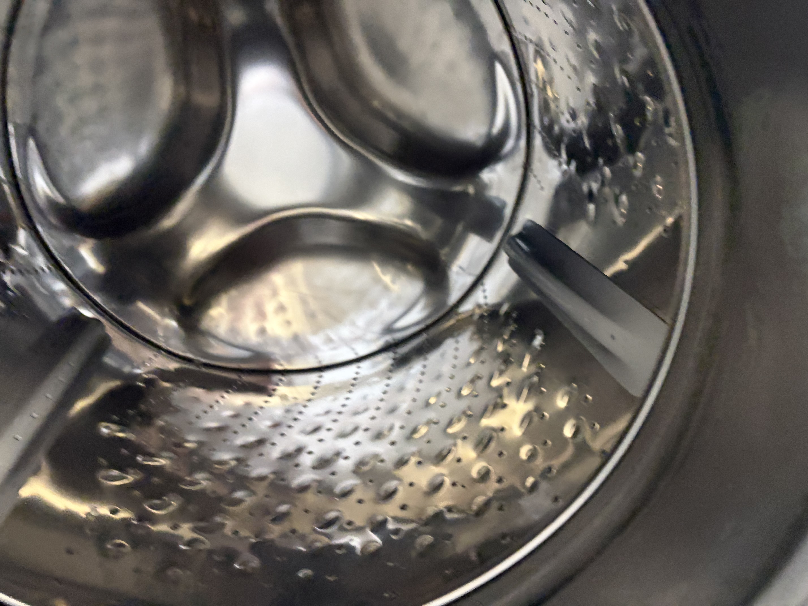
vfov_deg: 53.1
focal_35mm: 26
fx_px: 607
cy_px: 303
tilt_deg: -29.3
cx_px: 404
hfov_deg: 67.3
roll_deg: -14.8
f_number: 1.6
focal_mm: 5.96
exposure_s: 1/41
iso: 500
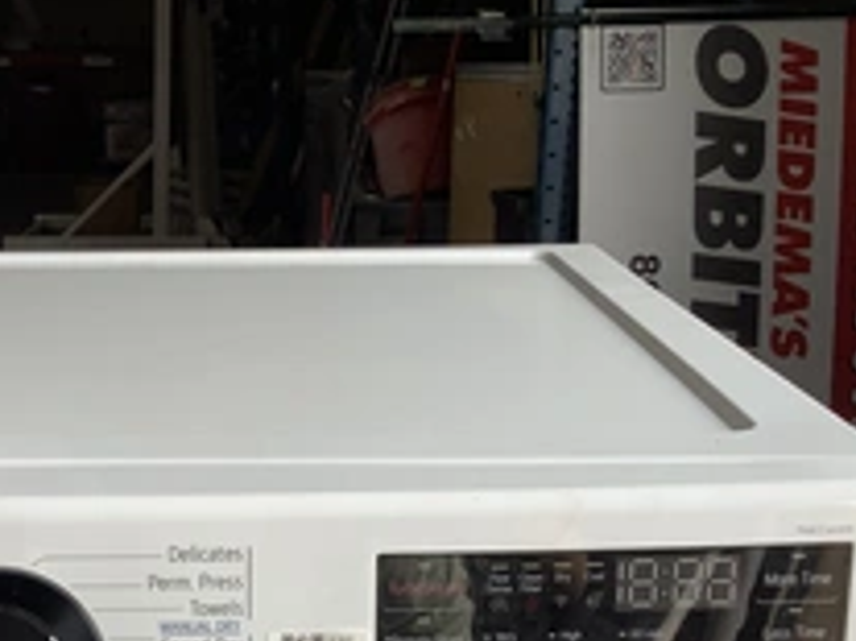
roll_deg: -0.2
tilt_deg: -18.2
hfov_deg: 31.7
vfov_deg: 23.7
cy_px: 579
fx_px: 1483
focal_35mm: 60
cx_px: 223
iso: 25
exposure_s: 1/142
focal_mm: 3.3
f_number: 2.4
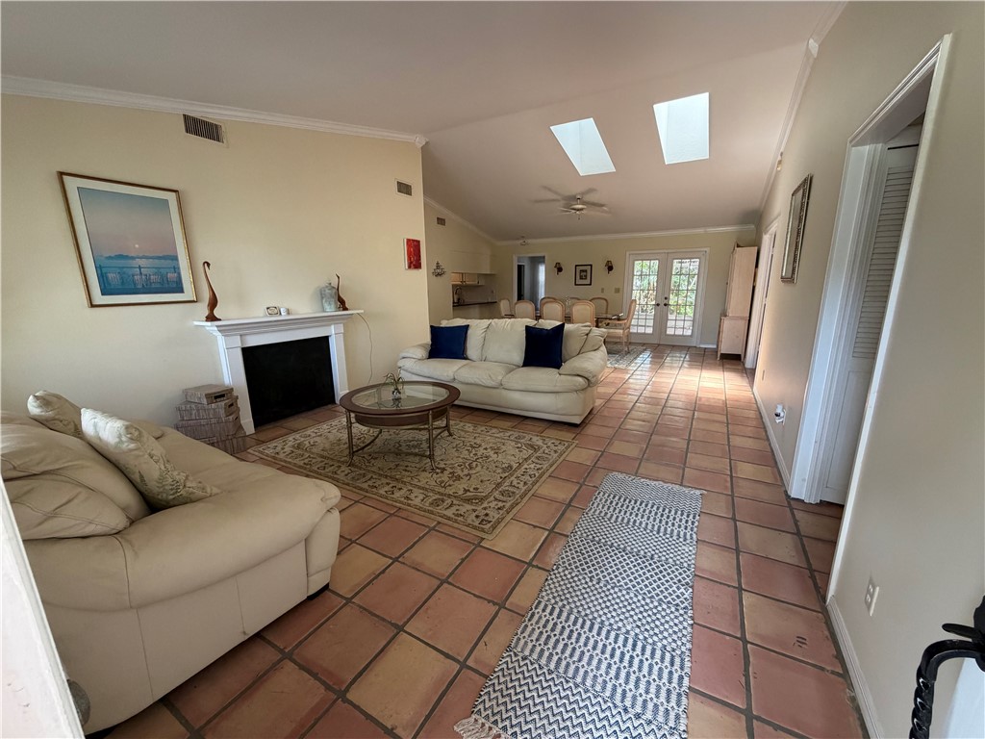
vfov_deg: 85.7
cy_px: 370
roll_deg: +0.7
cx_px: 492
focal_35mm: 14
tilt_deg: -12.9
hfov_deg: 102.1
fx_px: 398
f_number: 2.2
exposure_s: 1/118
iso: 320
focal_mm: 2.22
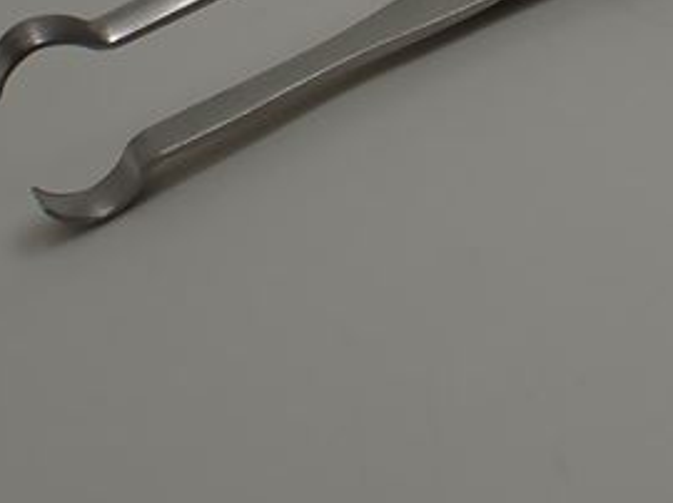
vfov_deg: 13.3
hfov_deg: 17.6
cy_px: -179
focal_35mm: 107
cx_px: 775
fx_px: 2078
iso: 100
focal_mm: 6.83
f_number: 3.5
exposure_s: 1/400
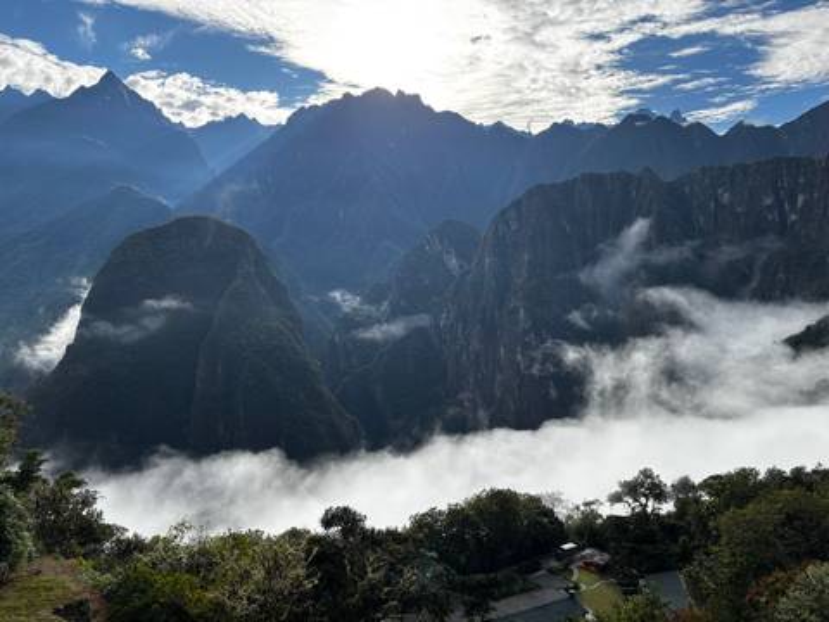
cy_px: 311
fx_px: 623
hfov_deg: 67.3
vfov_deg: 53.1
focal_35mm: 26
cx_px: 414
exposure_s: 1/1695
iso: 50
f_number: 1.6
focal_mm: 5.96
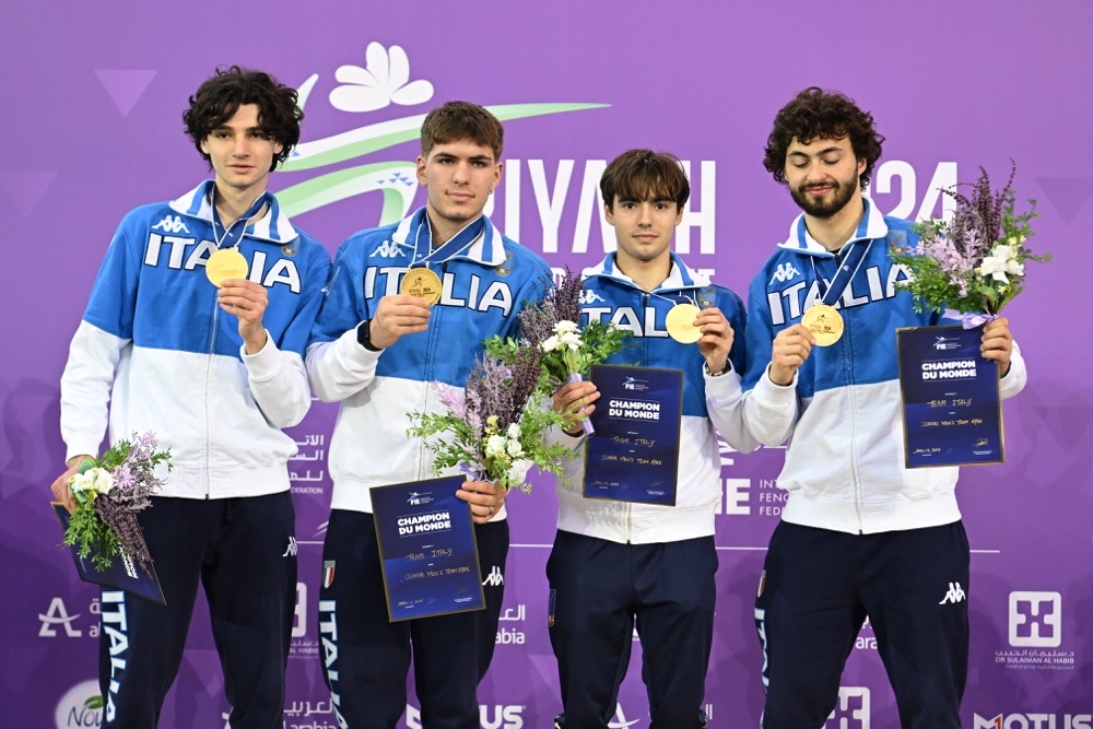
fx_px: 2642
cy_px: 364
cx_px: 546
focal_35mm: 87
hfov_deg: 23.4
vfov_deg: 15.7
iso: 1000
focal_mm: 58
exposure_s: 1/320
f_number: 4
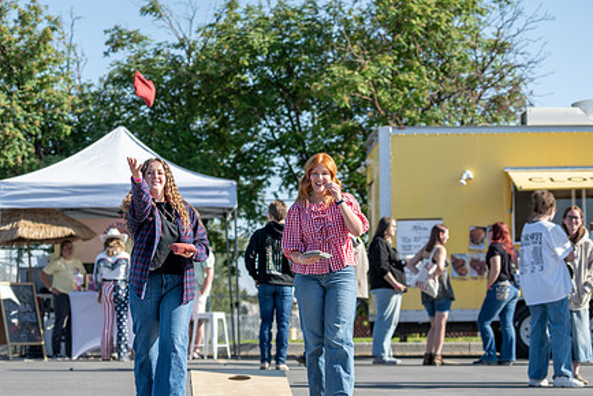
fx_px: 1648
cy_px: 261
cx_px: 222
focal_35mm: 100
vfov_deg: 13.7
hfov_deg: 20.4
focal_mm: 70
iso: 80
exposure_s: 1/1000
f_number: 2.8
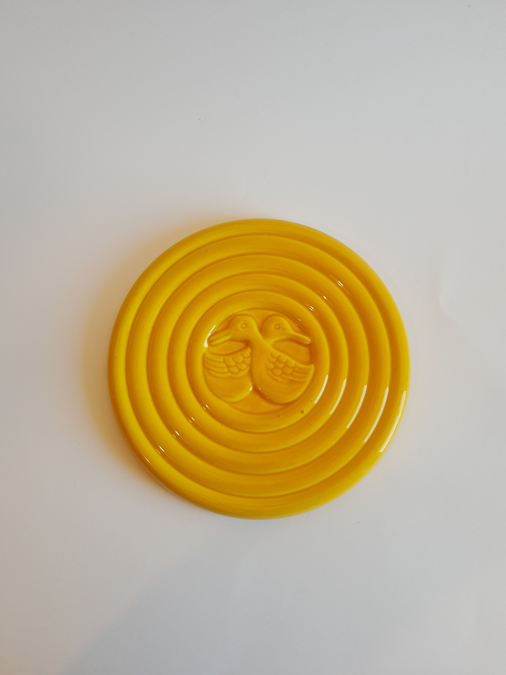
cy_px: 338
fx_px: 507
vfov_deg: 67.3
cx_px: 253
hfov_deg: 53.1
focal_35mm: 26
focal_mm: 3.95
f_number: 1.8
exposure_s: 1/50
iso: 49
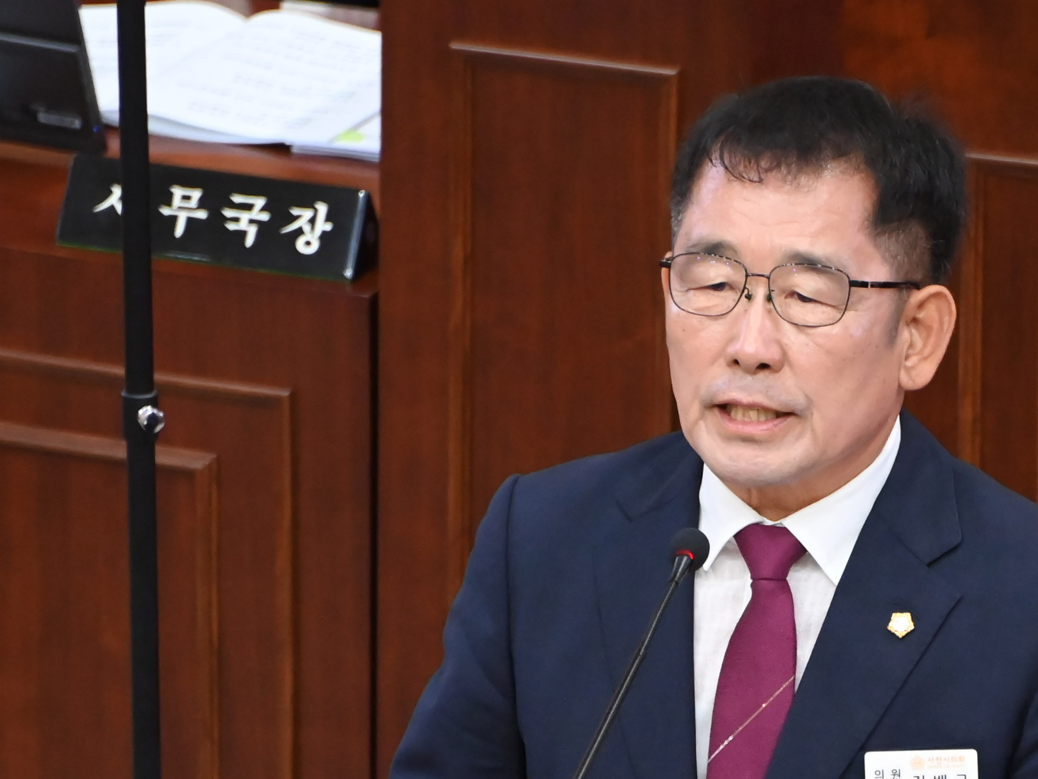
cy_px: 698
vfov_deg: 2.0
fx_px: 21801
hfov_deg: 2.7
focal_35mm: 727
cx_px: 784
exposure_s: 1/200
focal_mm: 300
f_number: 5.6
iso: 8000
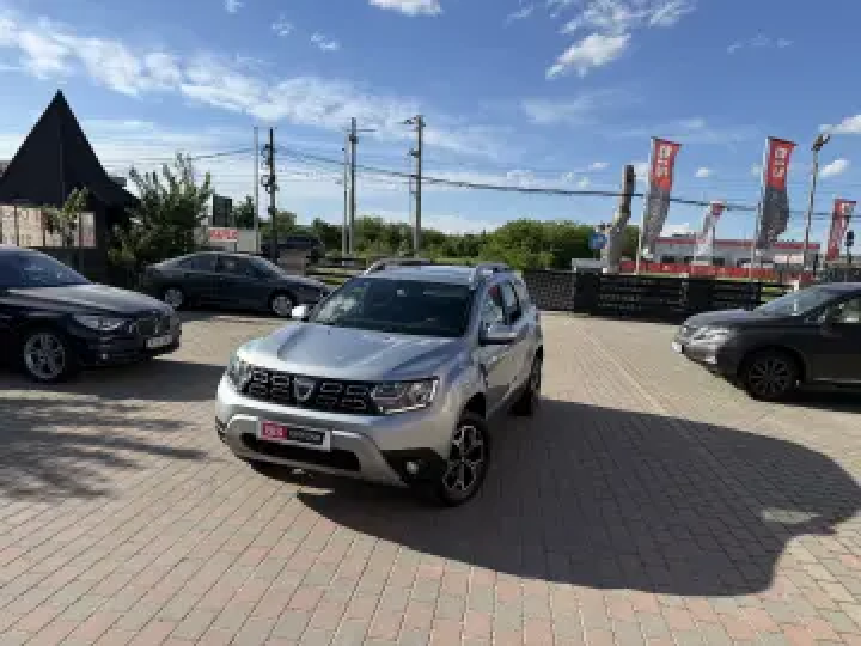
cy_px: 323
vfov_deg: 56.8
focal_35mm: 24
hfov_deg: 71.6
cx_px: 430
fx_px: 597
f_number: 1.78
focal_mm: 6.76
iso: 80
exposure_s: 1/4673
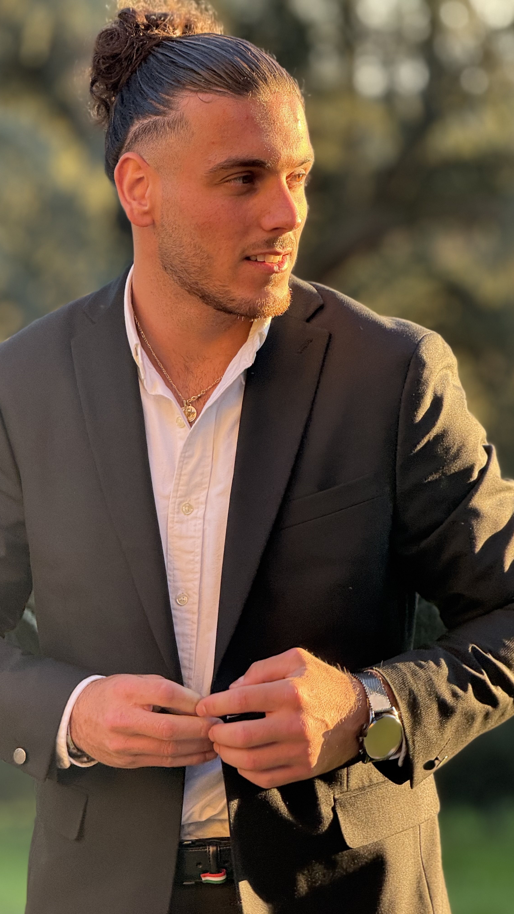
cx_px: 203
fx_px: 3175
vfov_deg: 16.4
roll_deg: +1.3
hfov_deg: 9.3
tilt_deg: -5.7
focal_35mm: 131
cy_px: 458
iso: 125
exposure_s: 1/99
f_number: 2.8
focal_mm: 15.66
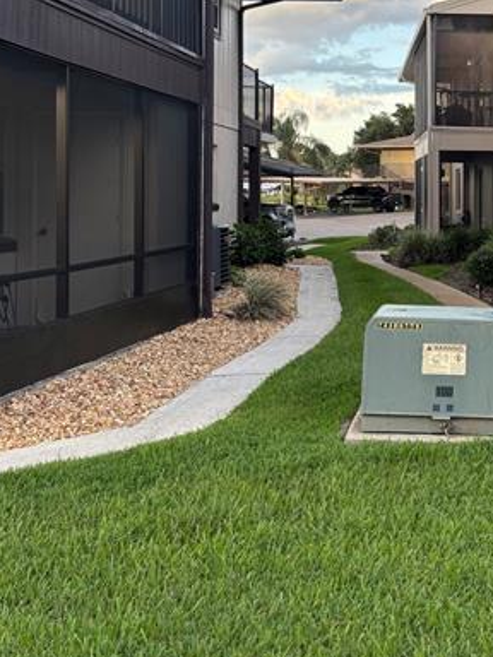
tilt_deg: -0.2
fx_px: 987
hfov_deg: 27.0
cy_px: 188
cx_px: 450
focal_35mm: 52
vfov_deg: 36.2
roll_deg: -0.6
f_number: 1.6
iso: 50
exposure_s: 1/377
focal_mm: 5.96
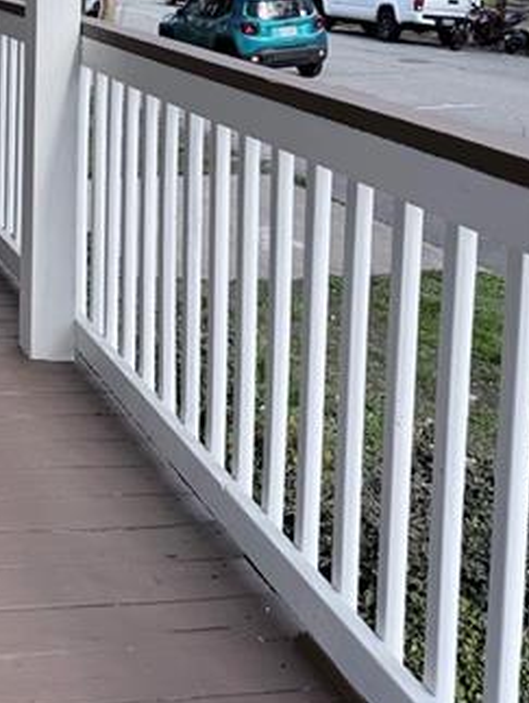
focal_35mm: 57
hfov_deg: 23.7
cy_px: 33
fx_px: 1159
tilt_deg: -6.1
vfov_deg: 31.7
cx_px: -87
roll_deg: +0.4
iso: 100
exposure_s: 1/2169
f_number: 1.78
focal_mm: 6.76
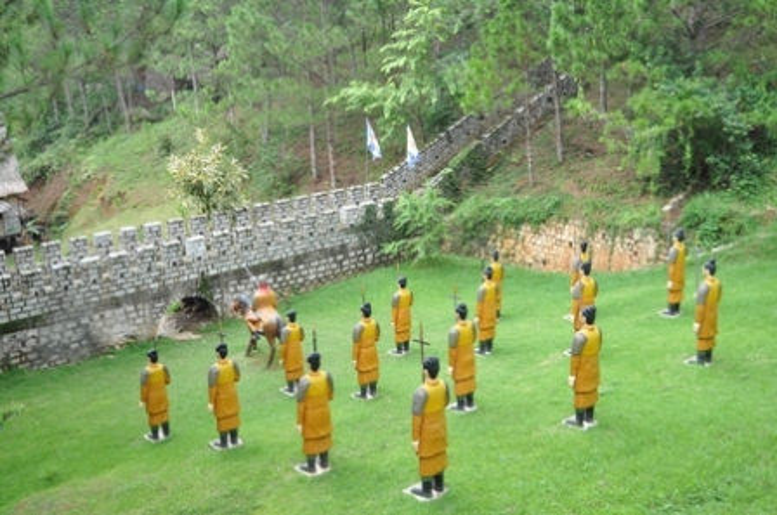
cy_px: 258
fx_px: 905
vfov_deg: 31.8
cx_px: 388
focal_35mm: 42
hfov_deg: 46.5
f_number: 4.5
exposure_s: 1/100
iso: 200
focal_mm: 28
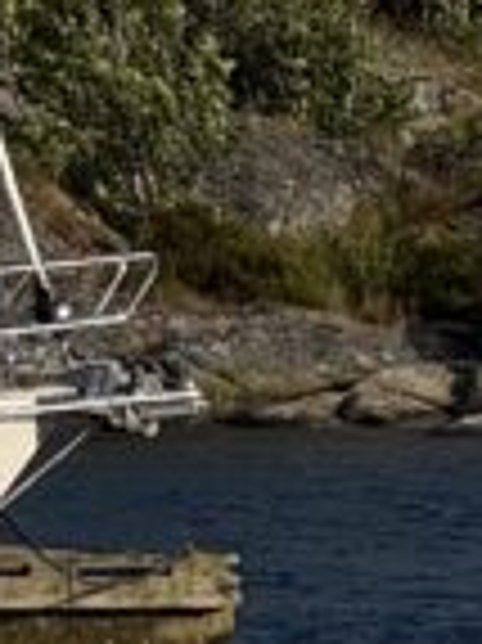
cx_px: -1207
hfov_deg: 2.6
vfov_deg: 3.5
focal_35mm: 552
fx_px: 10264
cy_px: -1018
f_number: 2.8
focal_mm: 9
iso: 25
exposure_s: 1/681
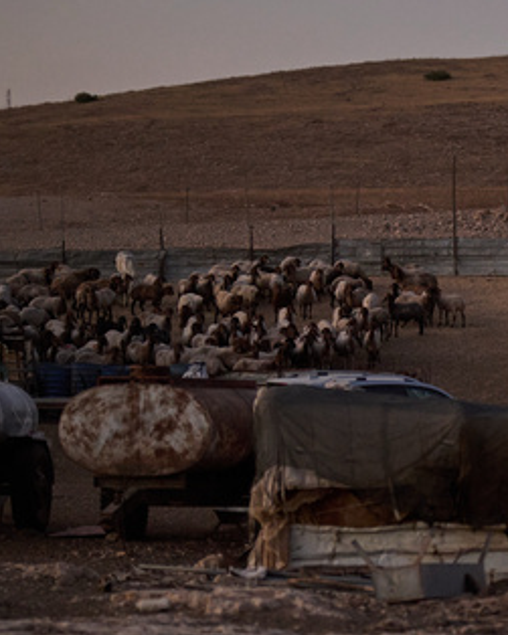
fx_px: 2877
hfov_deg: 9.9
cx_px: 644
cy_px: 568
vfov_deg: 12.5
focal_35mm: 153
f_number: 1.4
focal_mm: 50
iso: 1600
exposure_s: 1/640
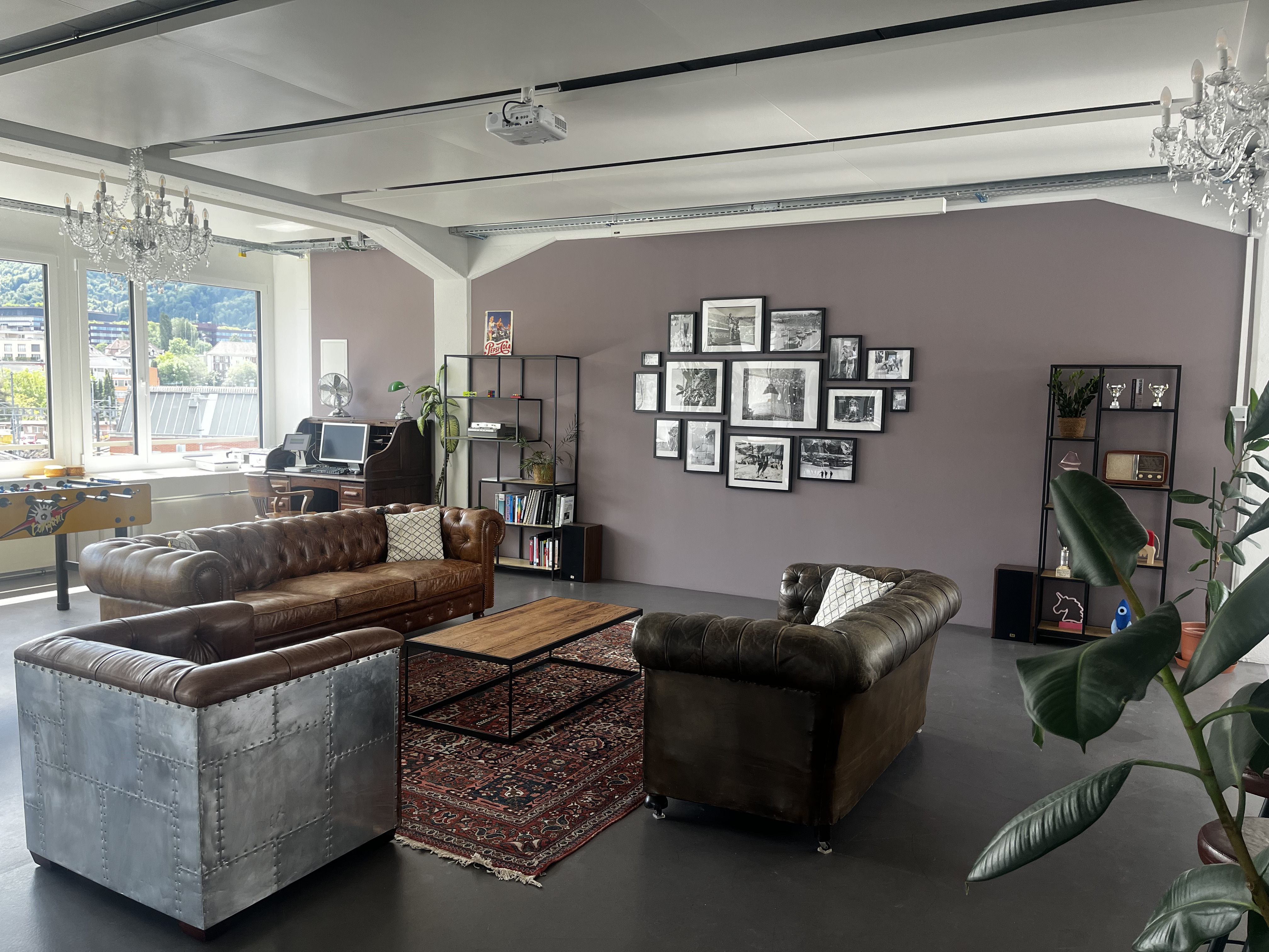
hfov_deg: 67.3
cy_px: 476
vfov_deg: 53.1
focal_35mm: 26
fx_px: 953
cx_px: 634
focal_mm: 5.1
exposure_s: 1/132
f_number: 1.6
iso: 50
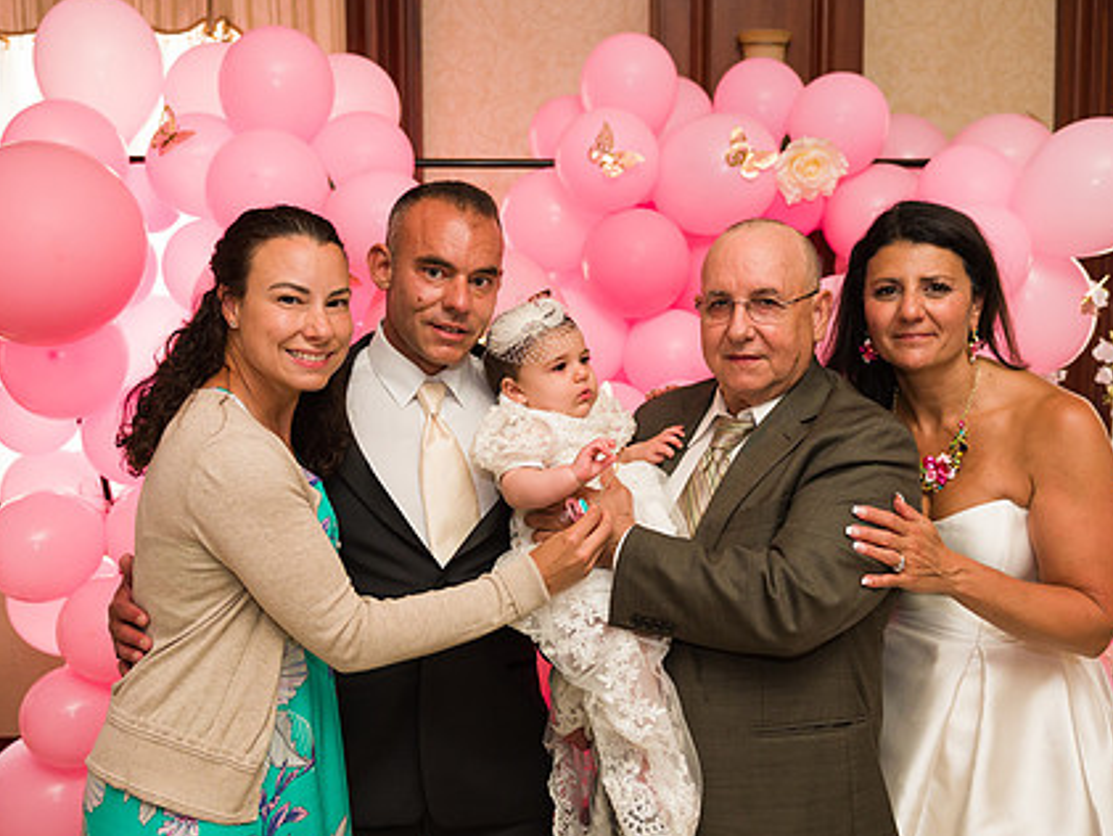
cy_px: 412
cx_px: 556
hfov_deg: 45.8
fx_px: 1319
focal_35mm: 41
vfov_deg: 35.2
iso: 800
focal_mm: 27
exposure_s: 1/125
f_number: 3.2
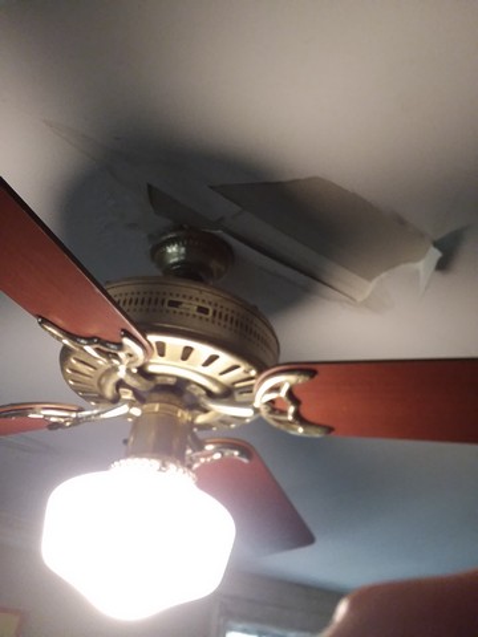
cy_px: 318
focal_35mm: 29
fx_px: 534
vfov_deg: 61.7
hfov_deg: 48.2
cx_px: 239
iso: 160
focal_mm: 2.47
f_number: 1.9
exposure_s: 1/17
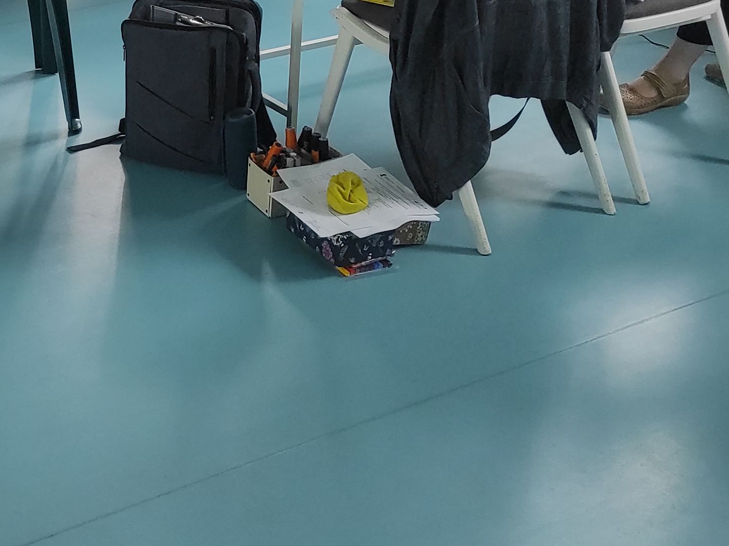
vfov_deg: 17.4
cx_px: -7
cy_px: -146
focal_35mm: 80
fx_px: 1683
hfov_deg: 23.4
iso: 145
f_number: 1.89
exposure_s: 1/100
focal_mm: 5.43
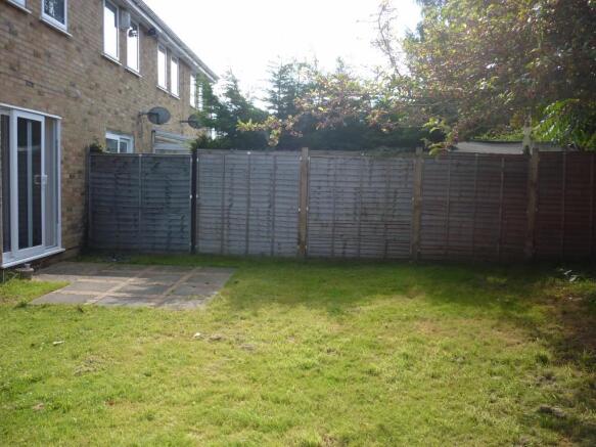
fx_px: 568
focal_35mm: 33
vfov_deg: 42.9
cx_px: 298
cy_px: 224
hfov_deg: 55.4
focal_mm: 5.5
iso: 100
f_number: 2.8
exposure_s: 1/400
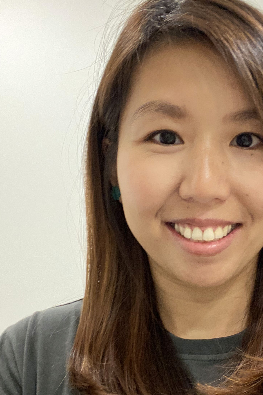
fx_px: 482
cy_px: 241
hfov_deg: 29.9
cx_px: 204
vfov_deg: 44.2
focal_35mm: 44
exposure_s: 1/25
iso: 320
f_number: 2.2
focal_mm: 2.71
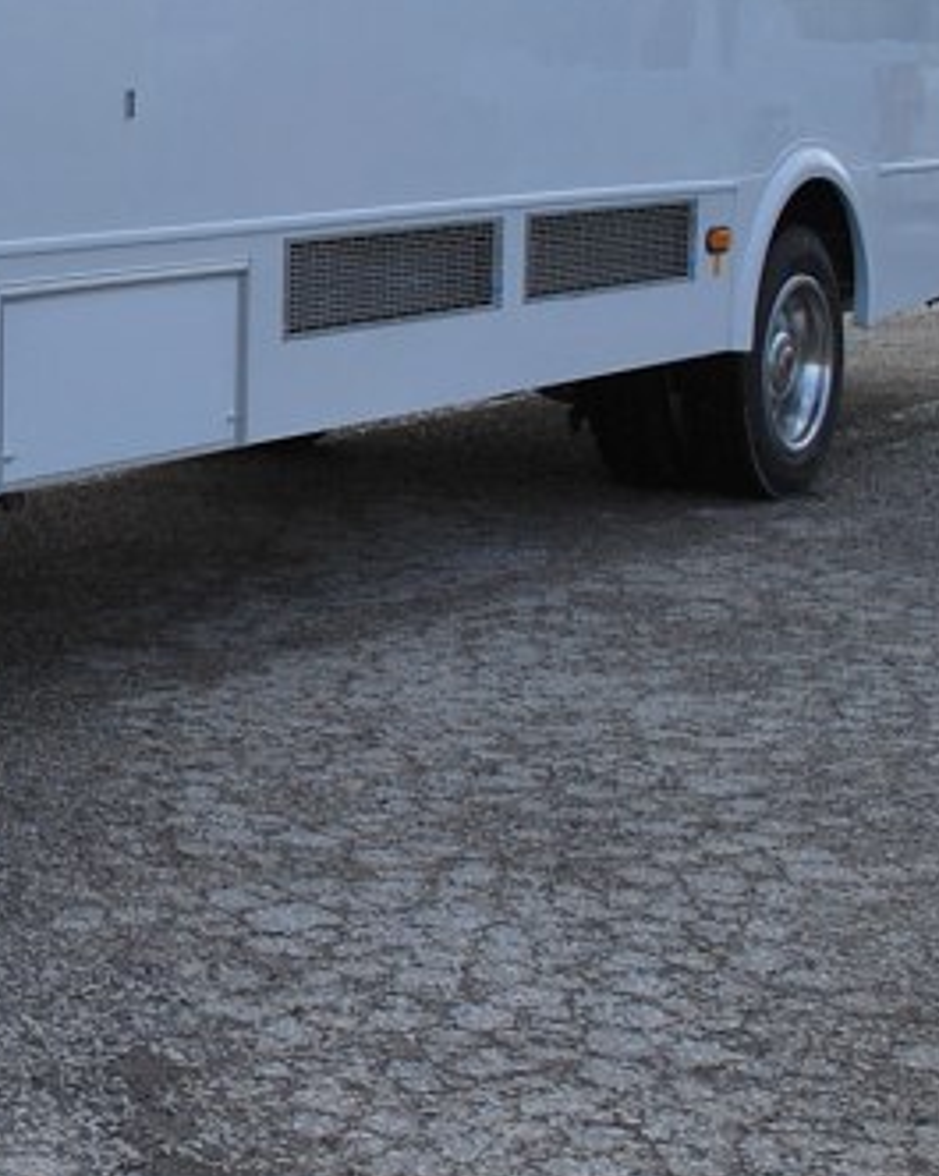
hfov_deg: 16.4
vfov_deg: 21.6
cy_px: 175
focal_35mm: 87
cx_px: -390
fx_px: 3026
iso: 100
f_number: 8
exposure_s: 1/250
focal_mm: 20
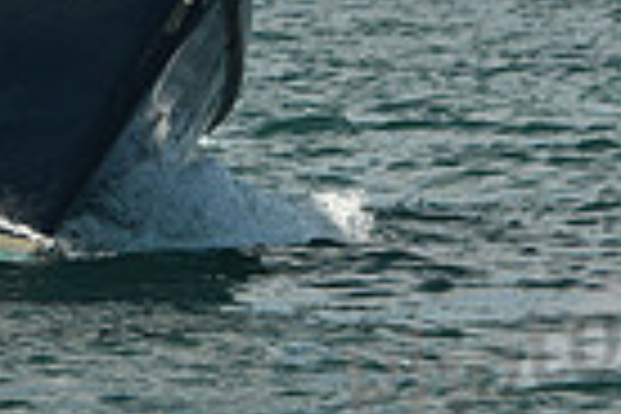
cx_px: 108
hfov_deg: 3.5
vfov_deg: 2.3
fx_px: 10142
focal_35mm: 588
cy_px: -308
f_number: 7.1
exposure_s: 1/640
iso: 320
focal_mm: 140
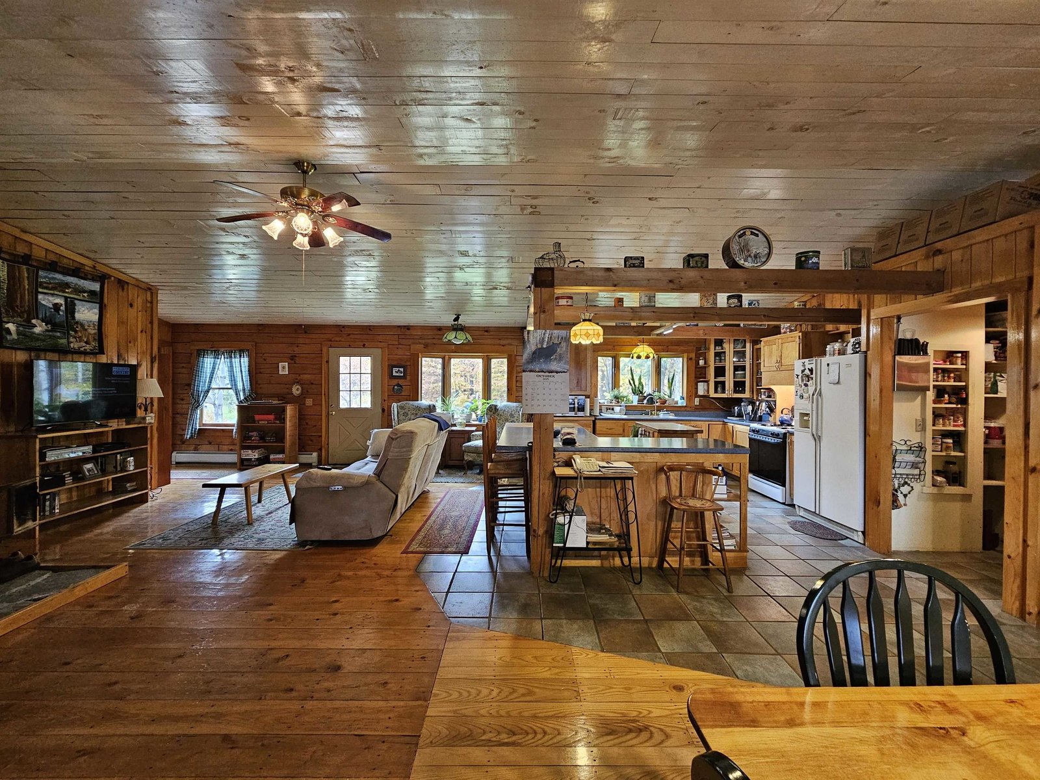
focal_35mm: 13
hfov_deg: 106.2
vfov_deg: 89.9
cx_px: 520
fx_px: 391
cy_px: 390
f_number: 2.2
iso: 400
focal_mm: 2.2
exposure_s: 1/40
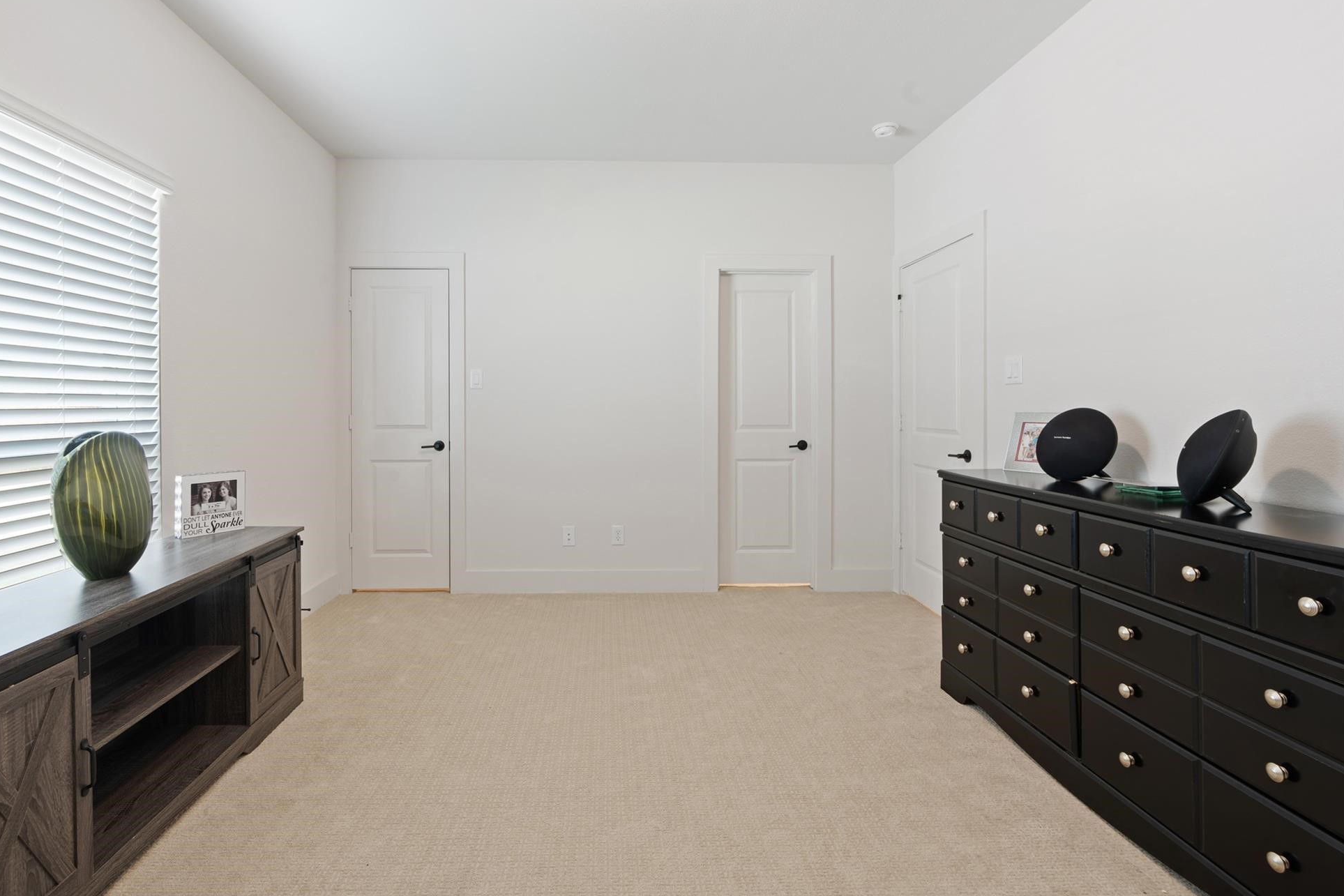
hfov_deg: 93.2
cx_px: 633
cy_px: 424
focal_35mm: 17
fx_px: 635
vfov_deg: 70.4
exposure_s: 8
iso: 100
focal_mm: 16
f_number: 10
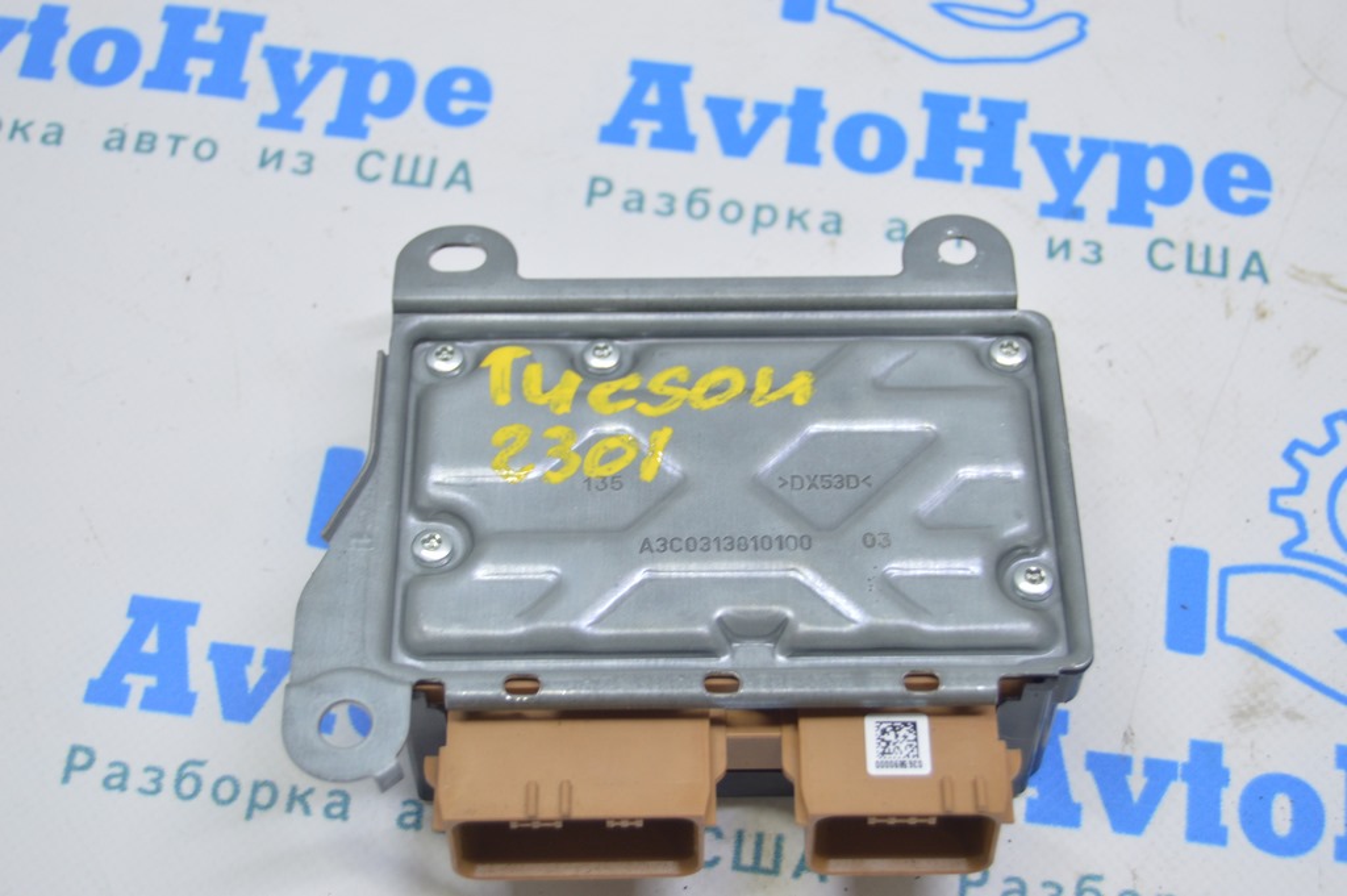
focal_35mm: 63
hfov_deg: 31.9
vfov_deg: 21.5
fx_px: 2355
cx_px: 674
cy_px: 448
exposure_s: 1/20
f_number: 5.6
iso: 400
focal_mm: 42
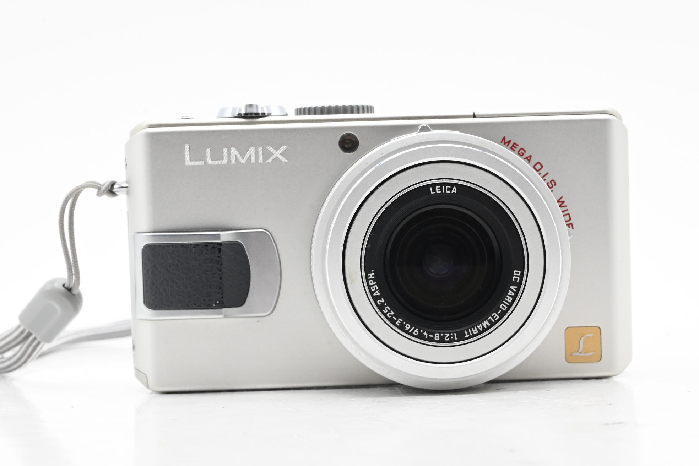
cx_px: 350
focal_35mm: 75
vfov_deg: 18.2
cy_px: 233
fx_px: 1456
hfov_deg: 27.0
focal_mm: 50
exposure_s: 1/200
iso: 2500
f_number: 18
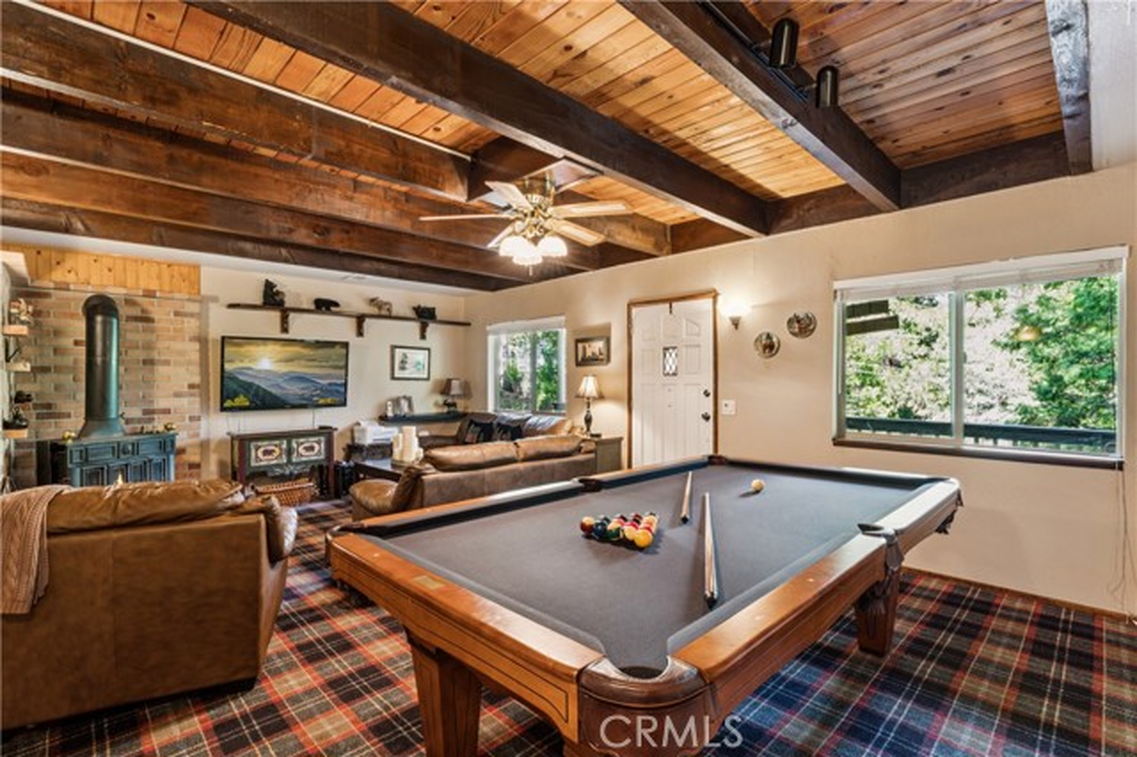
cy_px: 378
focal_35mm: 17
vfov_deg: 71.7
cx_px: 568
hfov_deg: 94.7
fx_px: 524
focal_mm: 16.6
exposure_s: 2.5
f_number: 13
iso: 100
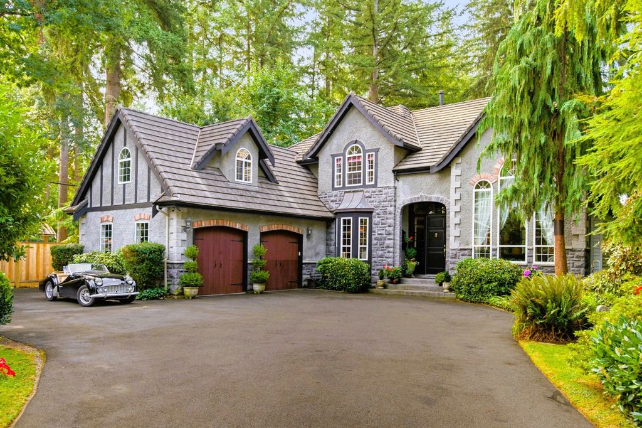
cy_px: 214
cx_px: 321
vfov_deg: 51.3
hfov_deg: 71.5
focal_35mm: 25
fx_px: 446
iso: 500
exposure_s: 1/250
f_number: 6.3
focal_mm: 25
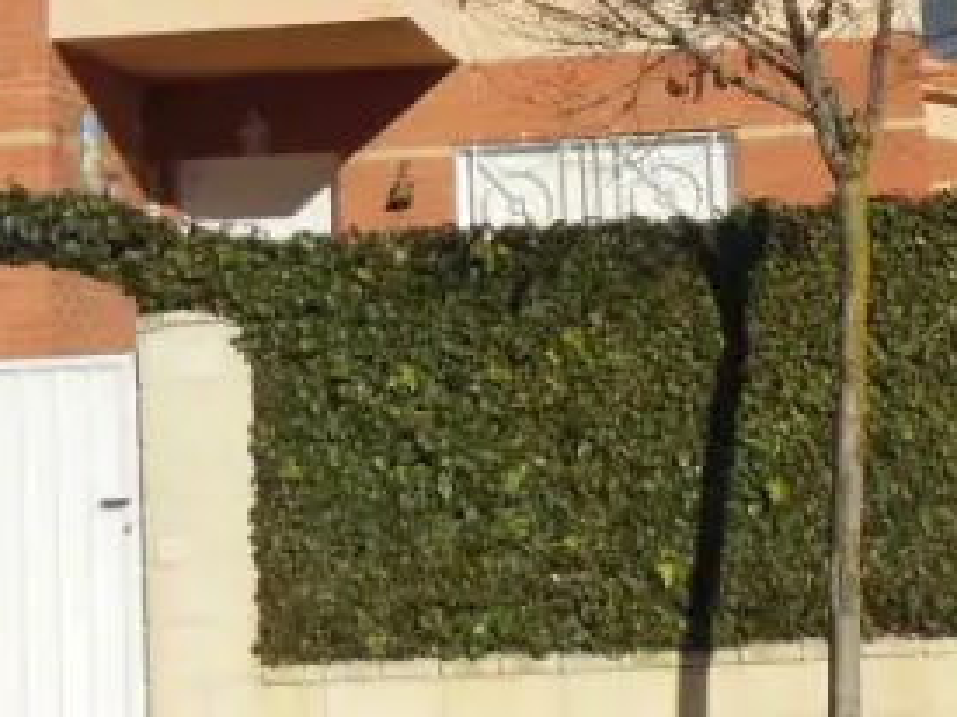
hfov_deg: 21.1
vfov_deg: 15.3
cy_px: -146
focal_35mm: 93
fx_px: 2570
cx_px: 581
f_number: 3.5
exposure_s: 1/2000
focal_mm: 4.5
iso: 125
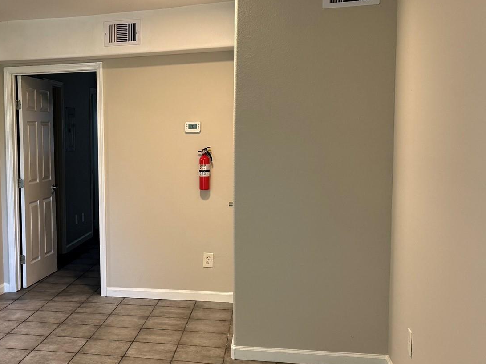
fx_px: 632
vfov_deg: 32.2
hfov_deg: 39.9
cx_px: 80
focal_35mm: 45
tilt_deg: -5.4
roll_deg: +0.8
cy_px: 195
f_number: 1.78
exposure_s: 1/60
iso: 160
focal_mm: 6.76
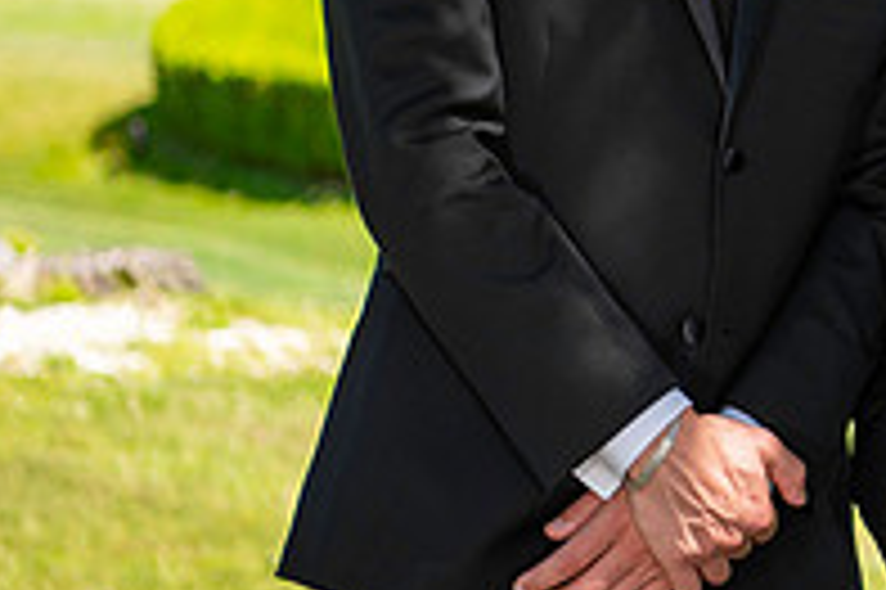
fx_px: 4500
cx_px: 1030
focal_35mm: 183
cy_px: -27
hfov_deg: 11.1
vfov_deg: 7.5
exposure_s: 1/800
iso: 100
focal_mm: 62
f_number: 3.2
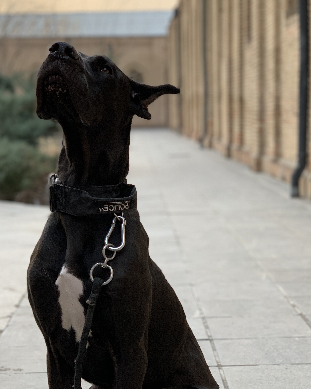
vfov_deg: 21.7
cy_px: 259
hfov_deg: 17.4
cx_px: 118
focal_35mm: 88
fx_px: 1013
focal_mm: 6
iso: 50
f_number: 2.4
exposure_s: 1/122
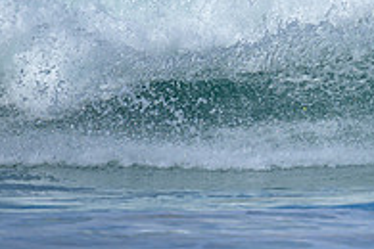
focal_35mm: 2376
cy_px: 12
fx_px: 24682
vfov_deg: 0.6
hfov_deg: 0.9
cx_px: 479
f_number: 6.3
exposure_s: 1/2500
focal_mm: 800
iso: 250
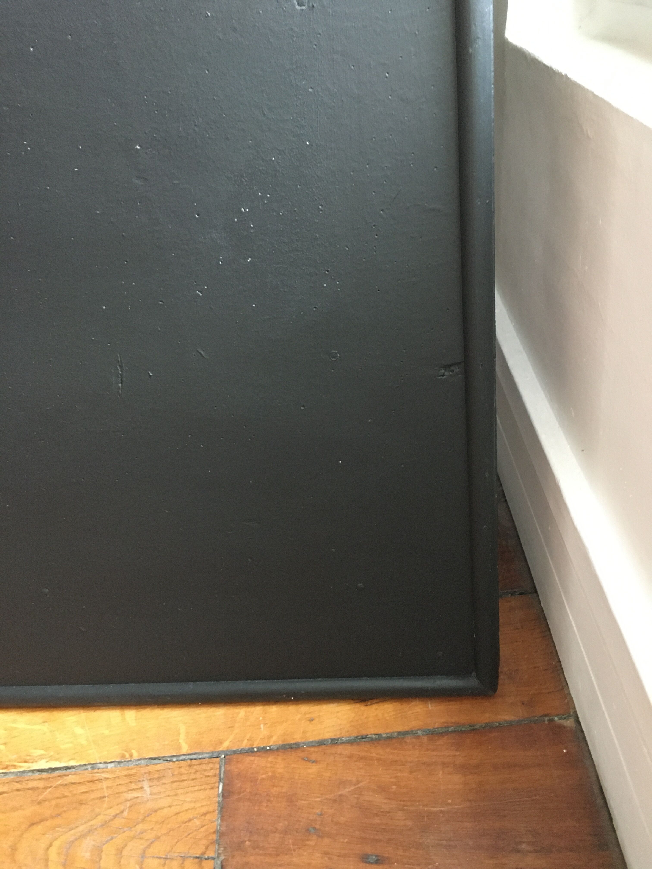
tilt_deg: -33.8
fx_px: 728
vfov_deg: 61.7
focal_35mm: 29
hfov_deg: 48.2
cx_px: 326
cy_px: 434
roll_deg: +6.0
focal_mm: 4.15
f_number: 2.2
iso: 250
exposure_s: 1/17
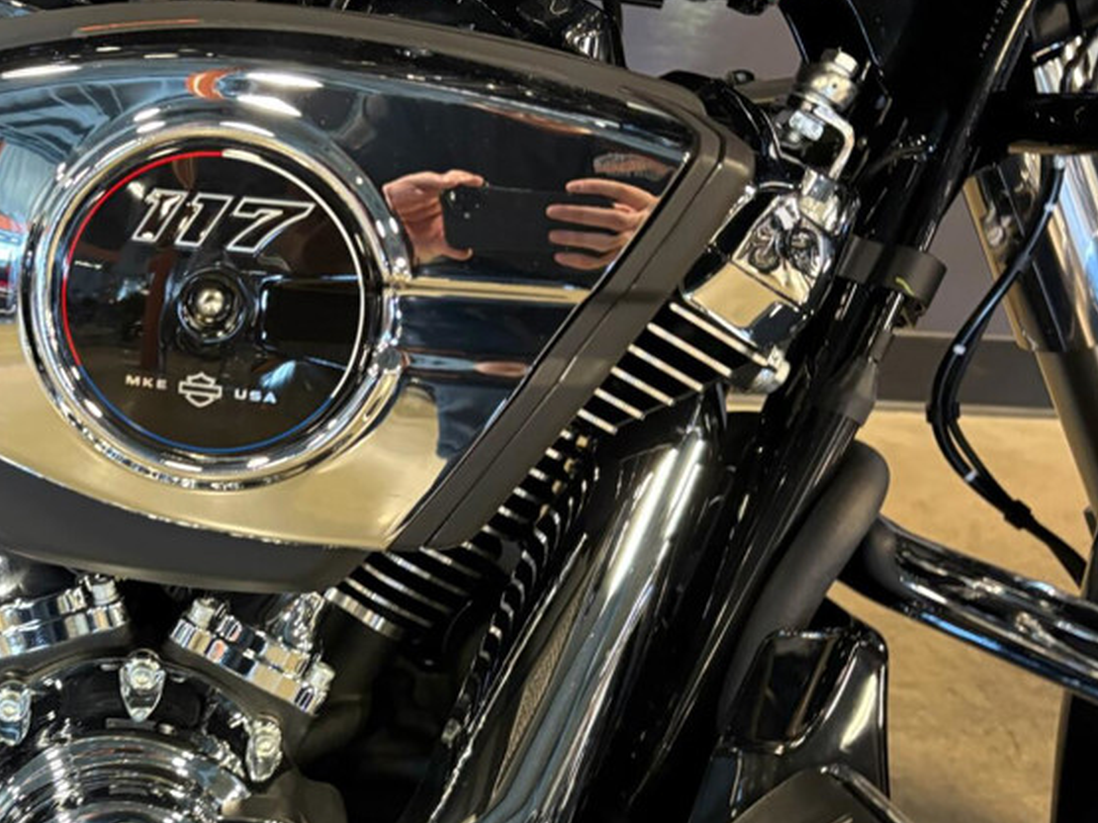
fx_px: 1586
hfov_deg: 36.3
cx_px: 151
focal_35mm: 50
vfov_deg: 29.0
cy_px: 495
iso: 400
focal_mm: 5.96
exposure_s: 1/38
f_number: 1.6
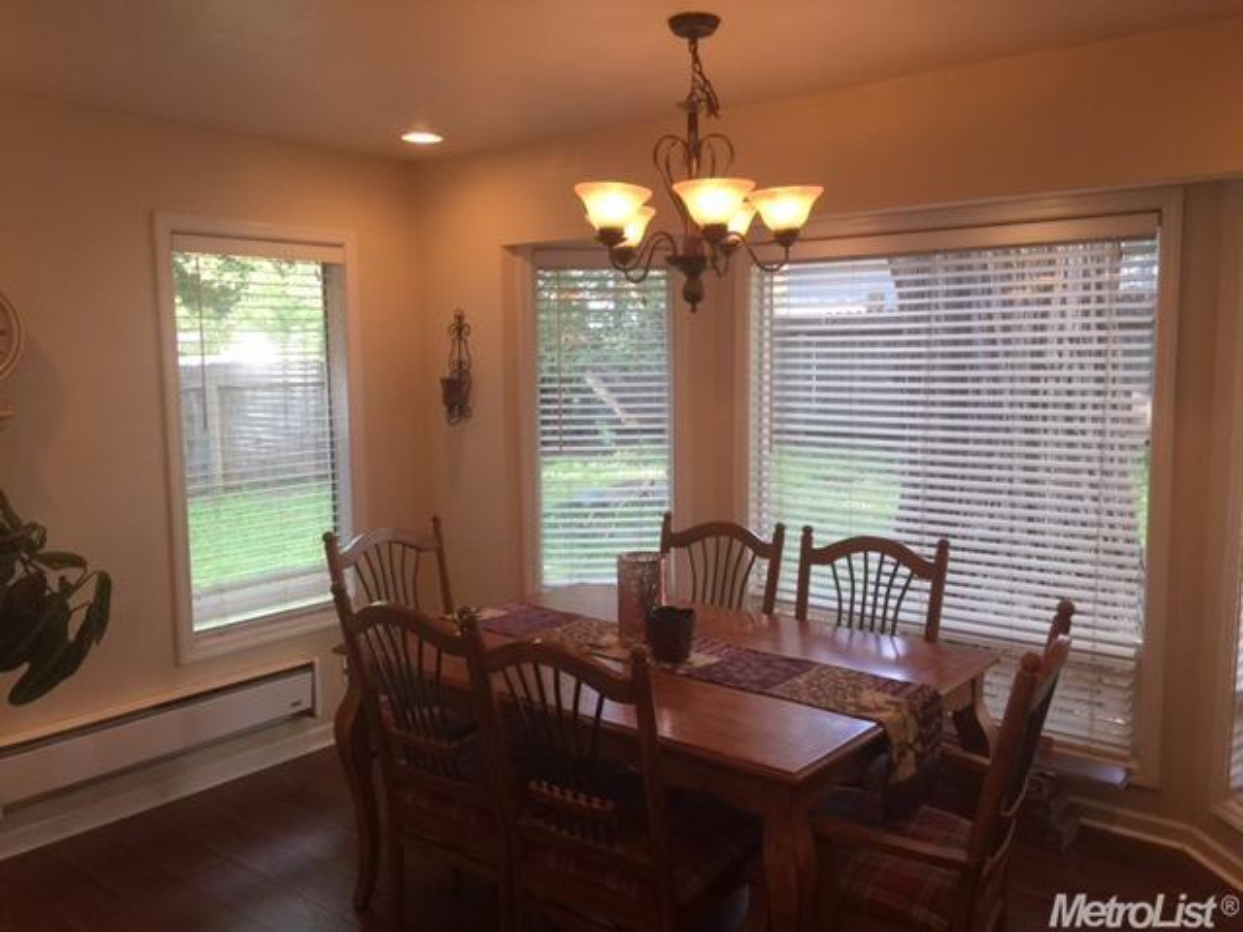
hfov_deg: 61.7
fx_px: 1041
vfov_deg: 48.2
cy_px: 466
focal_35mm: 29
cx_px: 622
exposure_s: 1/30
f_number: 2.2
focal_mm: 4.15
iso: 40
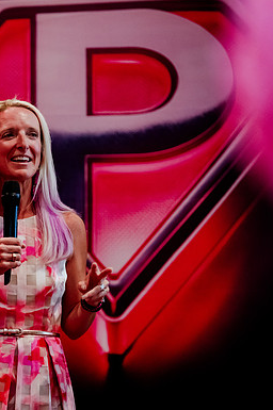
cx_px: -15
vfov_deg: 7.2
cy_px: 204
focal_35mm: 285
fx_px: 3247
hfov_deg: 4.8
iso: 4000
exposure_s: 1/250
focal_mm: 160
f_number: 2.8
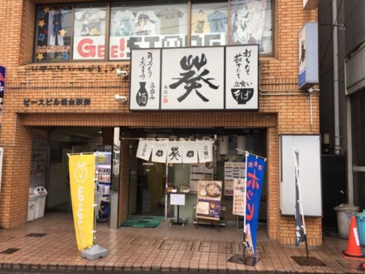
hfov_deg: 61.6
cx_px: 182
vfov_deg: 48.3
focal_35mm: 29
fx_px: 306
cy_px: 137
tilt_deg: +4.9
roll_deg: -1.7
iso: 32
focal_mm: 4.15
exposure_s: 1/60
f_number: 2.2
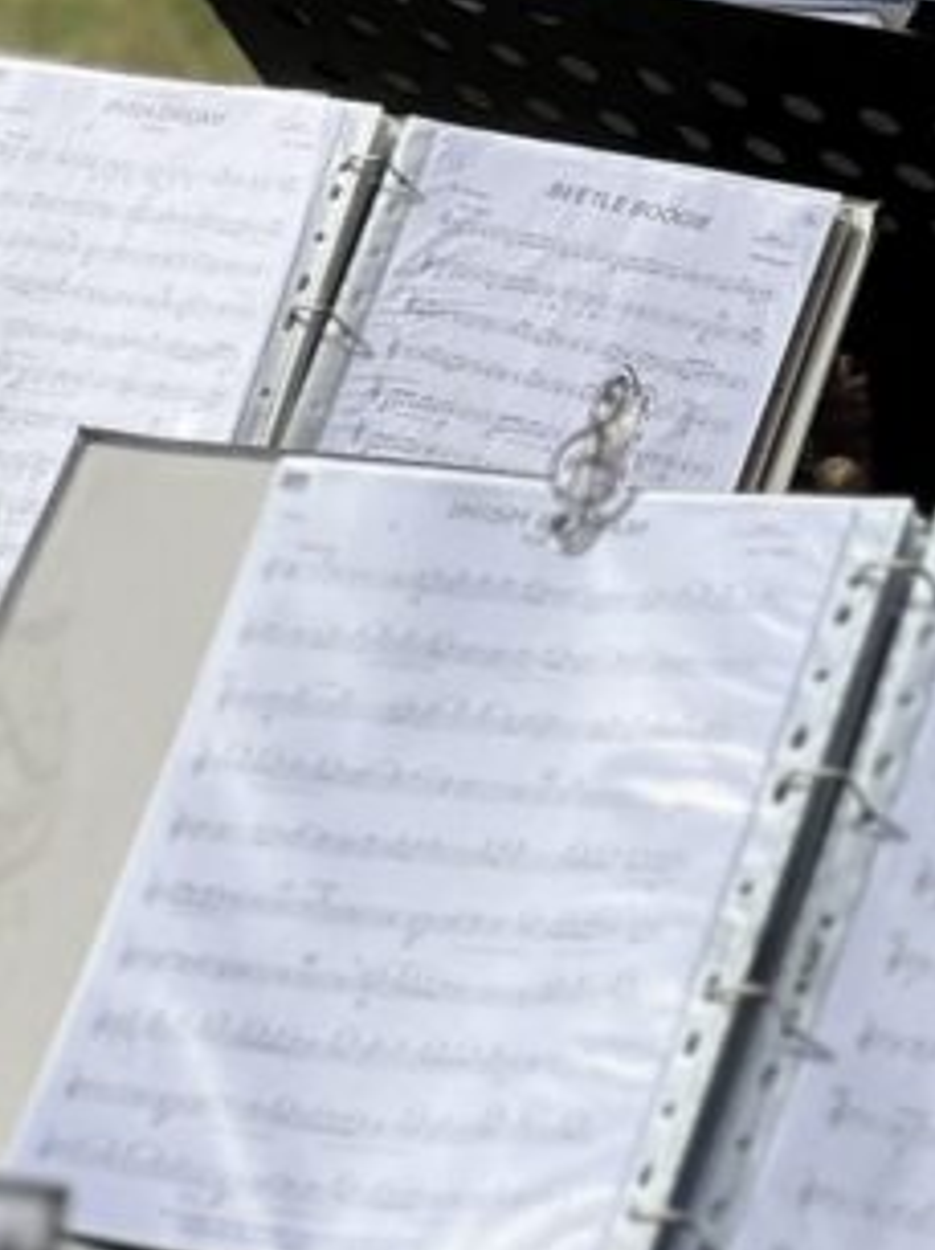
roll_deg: -4.5
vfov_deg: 7.6
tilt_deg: -1.5
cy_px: -298
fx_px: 9305
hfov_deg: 5.7
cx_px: 192
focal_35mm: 258
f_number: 2.8
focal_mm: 9
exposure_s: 1/732
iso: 32
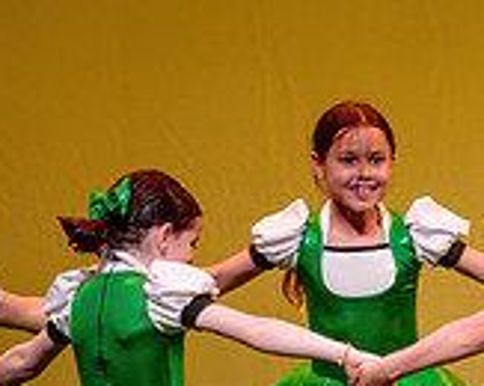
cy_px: 361
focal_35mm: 686
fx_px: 9815
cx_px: 552
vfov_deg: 2.3
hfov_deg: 2.8
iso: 1250
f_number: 2.8
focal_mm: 200
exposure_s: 1/500
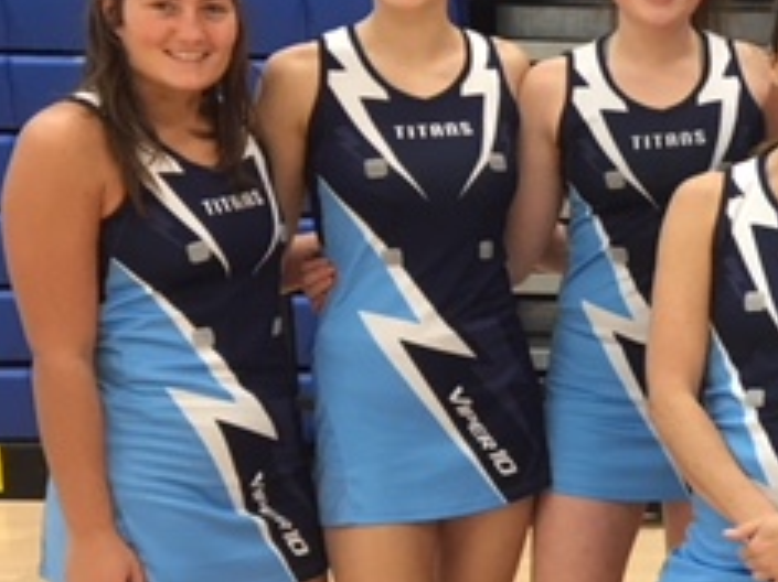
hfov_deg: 22.3
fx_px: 1775
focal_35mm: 79
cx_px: 993
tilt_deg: -12.6
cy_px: 430
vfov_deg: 18.5
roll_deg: -0.8
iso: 50
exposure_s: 1/33
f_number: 2.2
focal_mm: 4.15
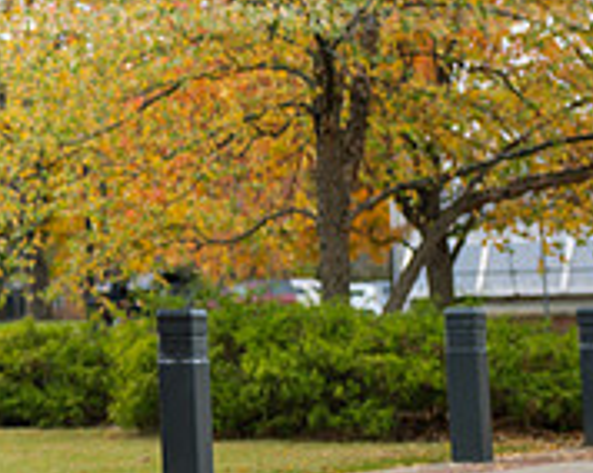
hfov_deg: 10.2
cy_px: 85
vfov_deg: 8.4
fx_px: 3226
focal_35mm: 184
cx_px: -296
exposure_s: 1/320
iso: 160
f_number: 3.2
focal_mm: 60
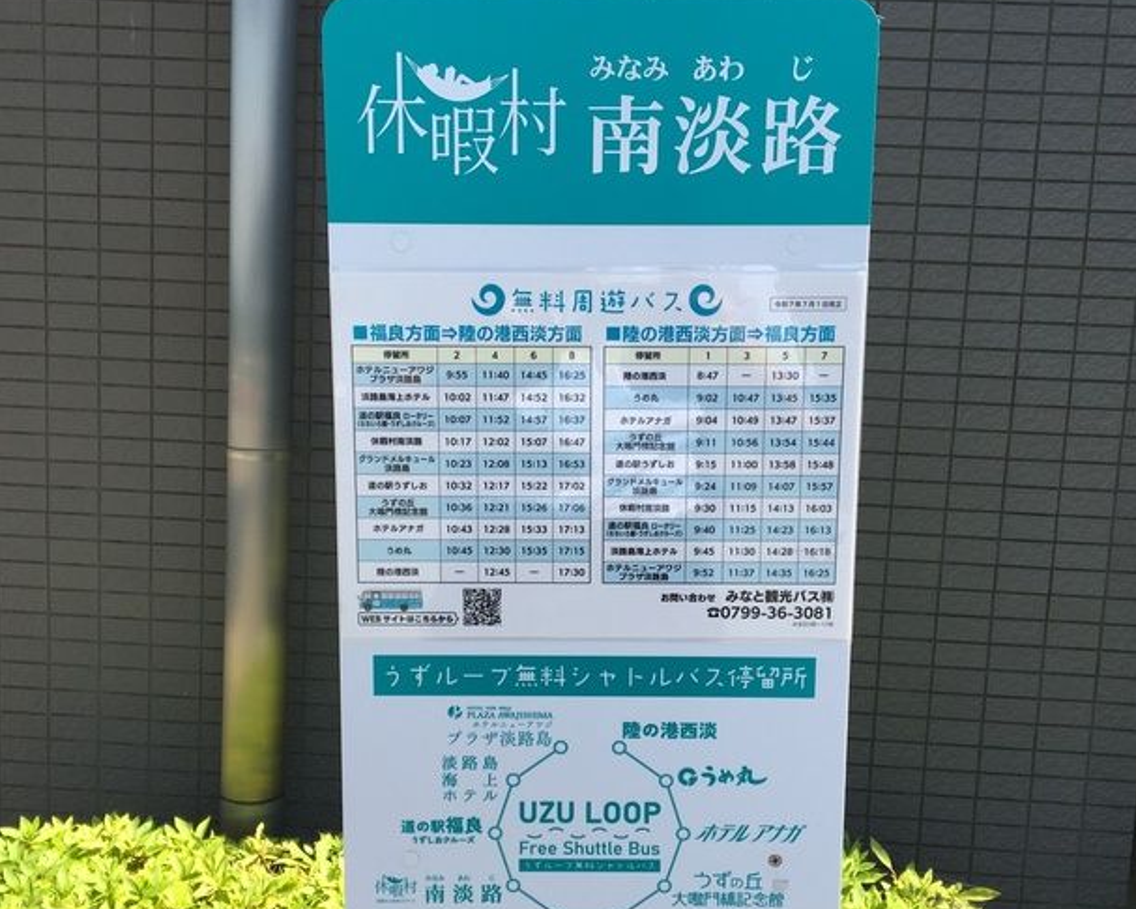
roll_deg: -2.2
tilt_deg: -7.1
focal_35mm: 38
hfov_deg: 47.9
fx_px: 1278
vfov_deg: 39.1
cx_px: 581
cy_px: 515
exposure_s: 1/565
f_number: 2.2
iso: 25
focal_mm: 4.15
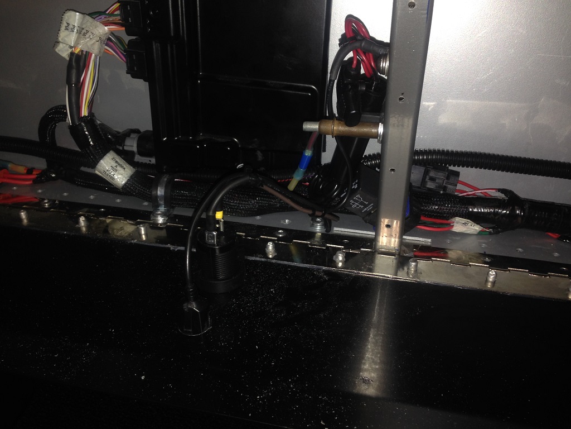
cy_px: 214
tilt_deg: -26.7
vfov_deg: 42.9
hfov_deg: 55.4
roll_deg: -1.3
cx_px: 286
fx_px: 544
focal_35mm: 33
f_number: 2.4
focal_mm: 4.12
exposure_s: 1/16
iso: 50
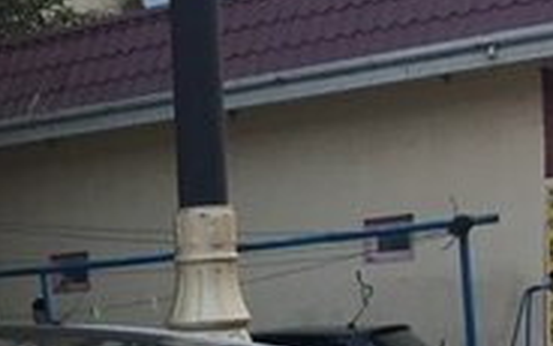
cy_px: 657
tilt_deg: -10.6
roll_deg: +3.8
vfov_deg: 11.0
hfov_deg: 18.4
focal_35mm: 110
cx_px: -6
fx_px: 1658
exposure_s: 1/33
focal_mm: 4.15
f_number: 2.2
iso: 40
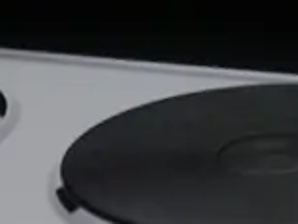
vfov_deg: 7.2
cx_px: 77
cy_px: 438
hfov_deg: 9.9
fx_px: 1716
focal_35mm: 199
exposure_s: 1/80
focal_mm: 15
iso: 200
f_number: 3.6
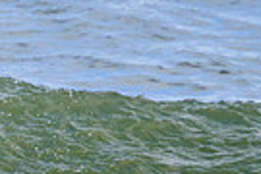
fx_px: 24974
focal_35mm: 3445
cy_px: 177
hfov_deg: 0.6
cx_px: -201
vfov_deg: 0.4
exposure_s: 1/2000
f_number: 11
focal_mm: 800
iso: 1100
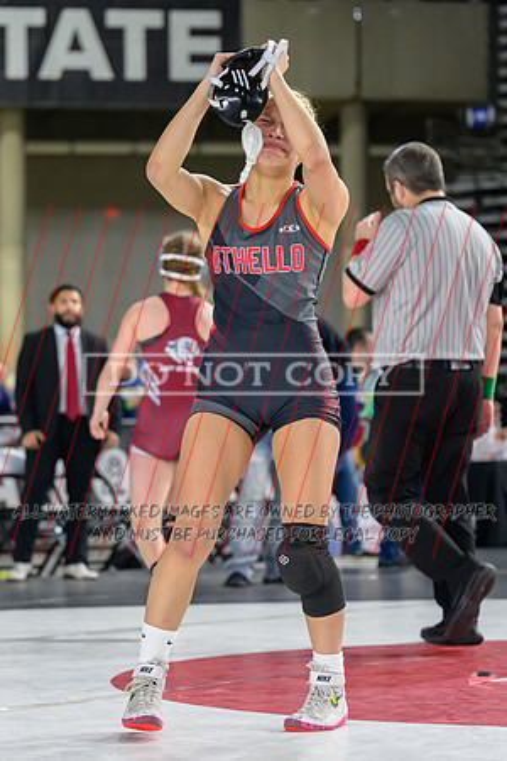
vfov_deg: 17.4
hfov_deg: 11.7
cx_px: 234
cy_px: 355
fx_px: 2477
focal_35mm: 117
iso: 3600
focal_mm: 70
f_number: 2.8
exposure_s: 1/800
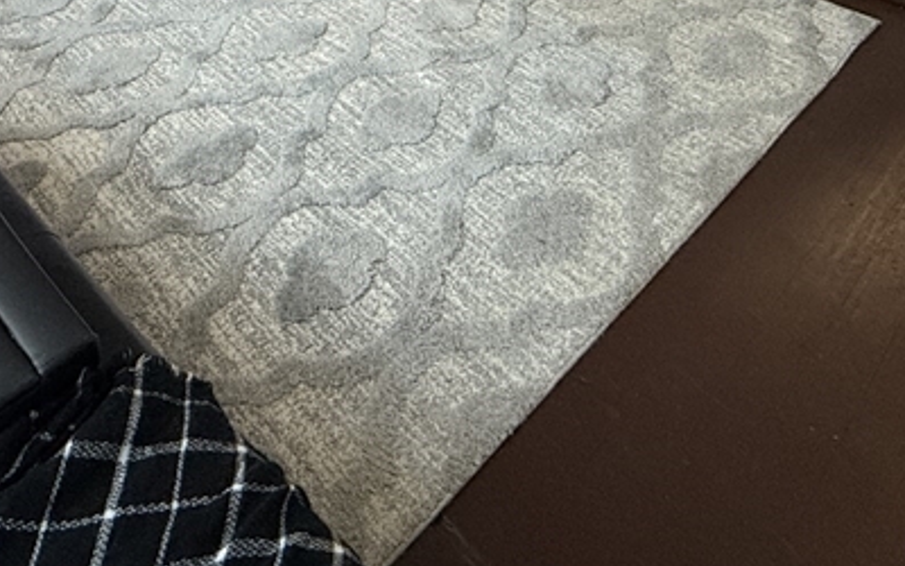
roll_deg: -0.7
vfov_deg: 25.3
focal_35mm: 38
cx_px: 382
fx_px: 937
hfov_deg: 51.3
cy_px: -288
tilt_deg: -14.7
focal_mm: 2.22
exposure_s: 1/60
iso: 320
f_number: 2.2
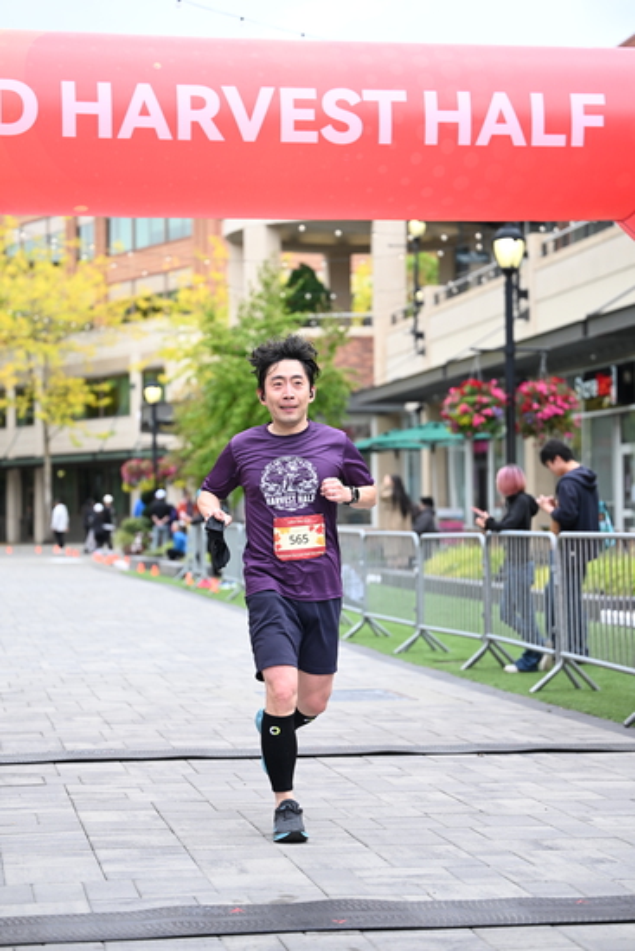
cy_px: 476
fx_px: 2036
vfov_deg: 26.3
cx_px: 318
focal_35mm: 77
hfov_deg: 17.7
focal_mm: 77
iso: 640
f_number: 2.8
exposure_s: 1/1600
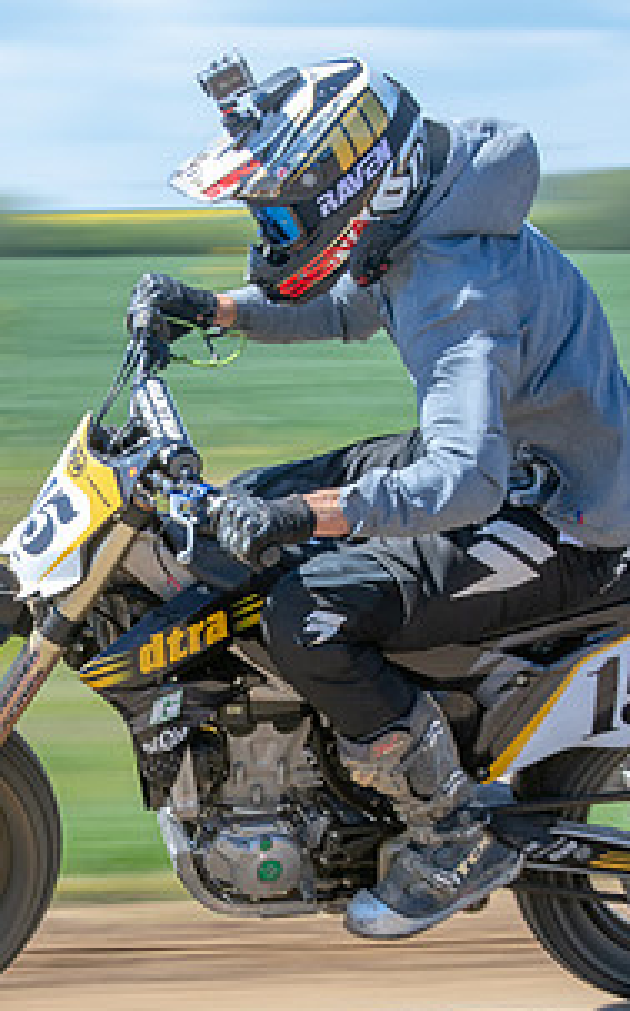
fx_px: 6575
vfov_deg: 8.8
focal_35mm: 239
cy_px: 629
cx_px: 169
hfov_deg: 5.5
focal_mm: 70
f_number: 8
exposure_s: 1/160
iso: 200
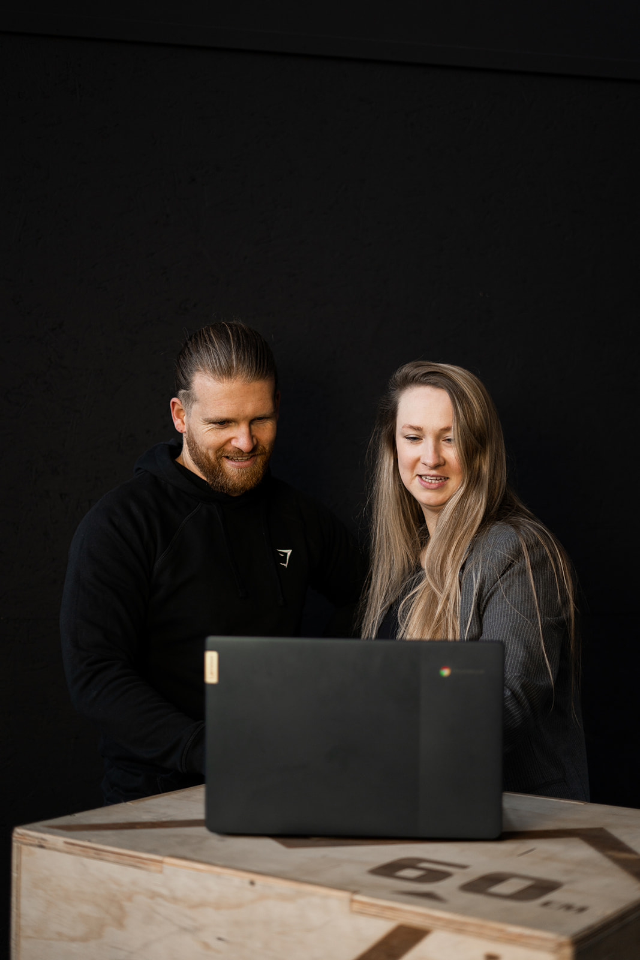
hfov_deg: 27.0
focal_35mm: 50
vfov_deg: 39.6
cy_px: 480
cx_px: 320
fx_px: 1333
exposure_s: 1/200
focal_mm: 50
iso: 320
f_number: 1.8
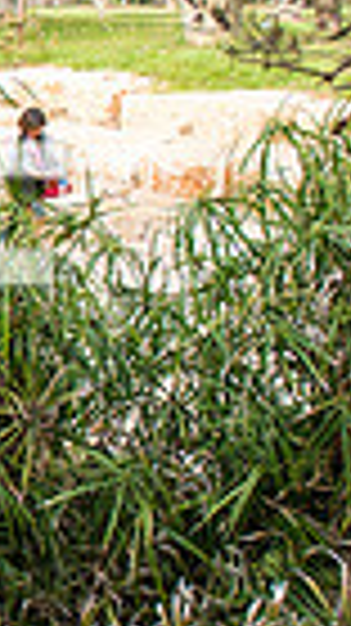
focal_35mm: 105
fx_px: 1741
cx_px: -576
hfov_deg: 9.7
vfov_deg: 20.4
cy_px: 268
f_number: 3.5
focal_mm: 24
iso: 100
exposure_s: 1/320
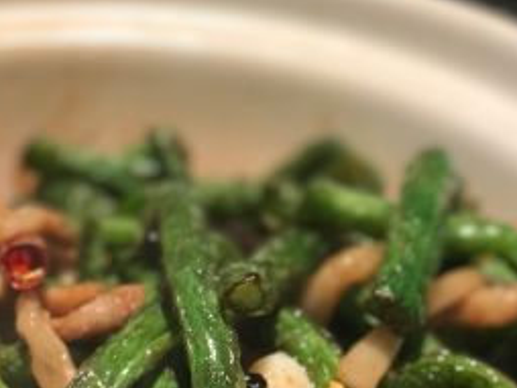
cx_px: 43
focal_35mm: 157
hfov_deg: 12.5
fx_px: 2347
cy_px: 417
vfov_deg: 9.4
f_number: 2.8
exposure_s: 1/50
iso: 80
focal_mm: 6.6
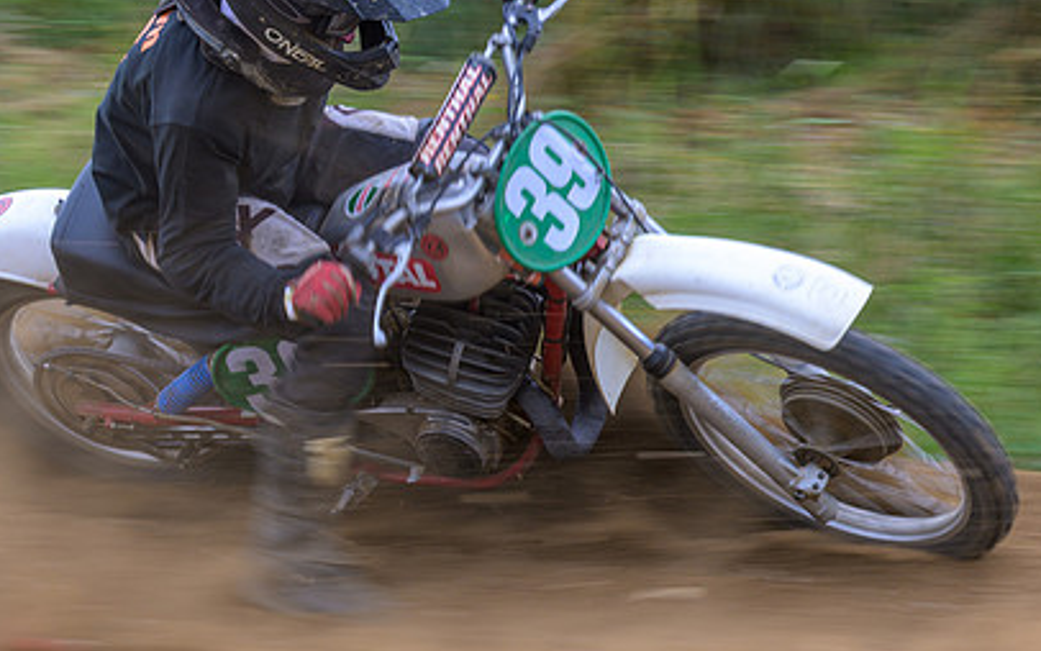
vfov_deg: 7.3
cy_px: 194
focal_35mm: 180
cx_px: 611
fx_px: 5108
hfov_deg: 11.6
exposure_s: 1/100
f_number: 8
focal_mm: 94
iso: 64
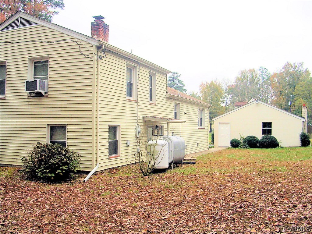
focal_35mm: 38
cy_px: 117
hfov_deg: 49.0
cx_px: 156
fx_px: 343
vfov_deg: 37.7
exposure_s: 1/140
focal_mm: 5.8
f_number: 2.8
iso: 50
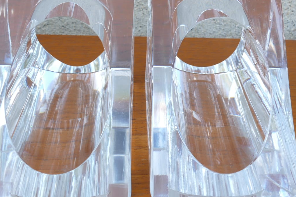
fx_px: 510
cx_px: 149
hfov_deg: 32.4
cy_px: 88
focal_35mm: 62
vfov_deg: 21.9
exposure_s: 1/80
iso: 125
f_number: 4
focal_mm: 14.24
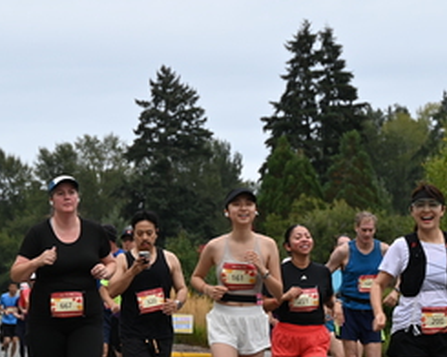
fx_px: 2540
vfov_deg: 8.0
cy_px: 278
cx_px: 252
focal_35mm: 192
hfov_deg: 10.1
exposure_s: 1/200
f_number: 6.3
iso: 400
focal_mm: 91
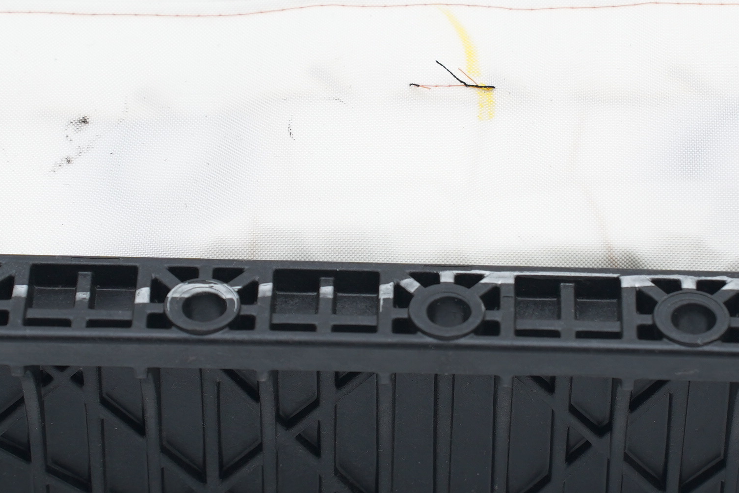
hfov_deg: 11.2
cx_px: 451
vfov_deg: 7.5
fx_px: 3756
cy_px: 168
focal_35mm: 183
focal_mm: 70
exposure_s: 1/160
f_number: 6.3
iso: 500
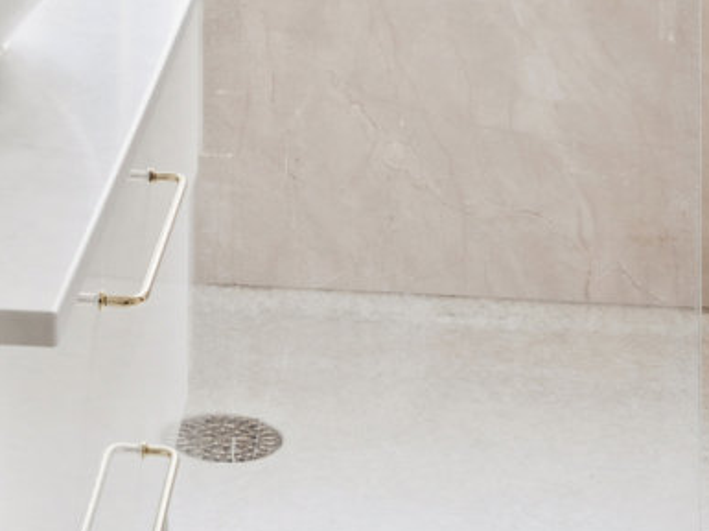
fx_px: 2149
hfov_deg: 18.5
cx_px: 101
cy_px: -431
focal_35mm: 105
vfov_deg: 12.8
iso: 800
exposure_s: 1/13
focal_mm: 35
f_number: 11
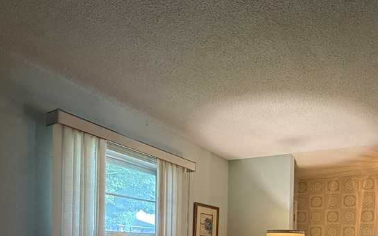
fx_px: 288
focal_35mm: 28
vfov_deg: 38.4
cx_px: 294
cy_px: 246
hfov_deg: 61.8
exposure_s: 1/60
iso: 500
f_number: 2.2
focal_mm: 2.22
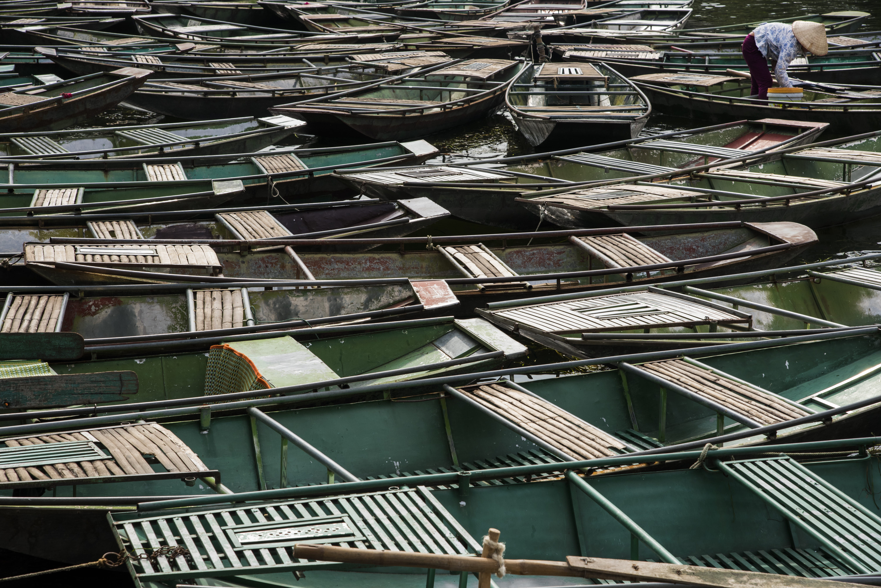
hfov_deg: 23.9
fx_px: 2081
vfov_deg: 16.1
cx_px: 440
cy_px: 294
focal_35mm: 85
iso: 500
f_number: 9
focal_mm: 85
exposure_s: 1/640
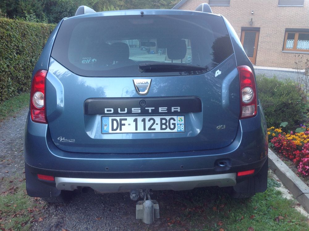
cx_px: 154
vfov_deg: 40.6
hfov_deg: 52.7
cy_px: 116
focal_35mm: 35
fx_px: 312
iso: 50
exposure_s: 1/40
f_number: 2.4
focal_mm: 4.28
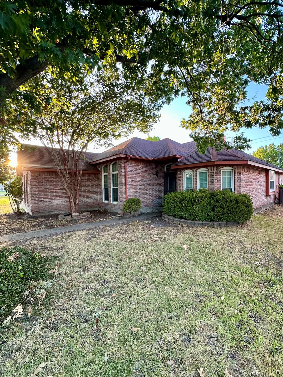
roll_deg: +0.6
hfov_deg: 81.6
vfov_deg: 98.2
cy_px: 189
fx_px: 164
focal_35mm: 15
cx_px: 151
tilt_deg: -0.6
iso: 80
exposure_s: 1/99
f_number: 2.2
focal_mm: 2.22
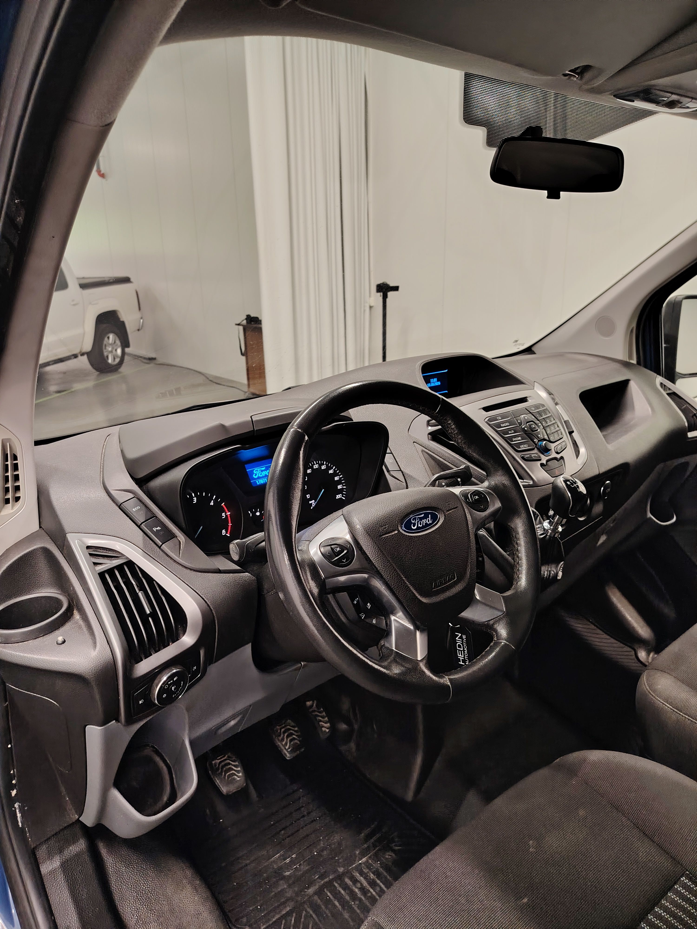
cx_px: 348
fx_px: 644
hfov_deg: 56.8
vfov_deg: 71.6
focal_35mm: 24
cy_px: 464
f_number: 1.75
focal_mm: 5.25
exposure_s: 1/25
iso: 619
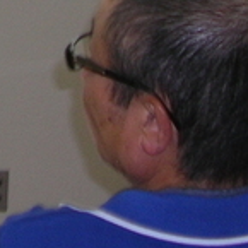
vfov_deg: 6.9
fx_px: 2010
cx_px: -274
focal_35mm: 248
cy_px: -221
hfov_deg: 6.8
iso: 50
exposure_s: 1/30
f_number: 3.3
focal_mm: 8.5
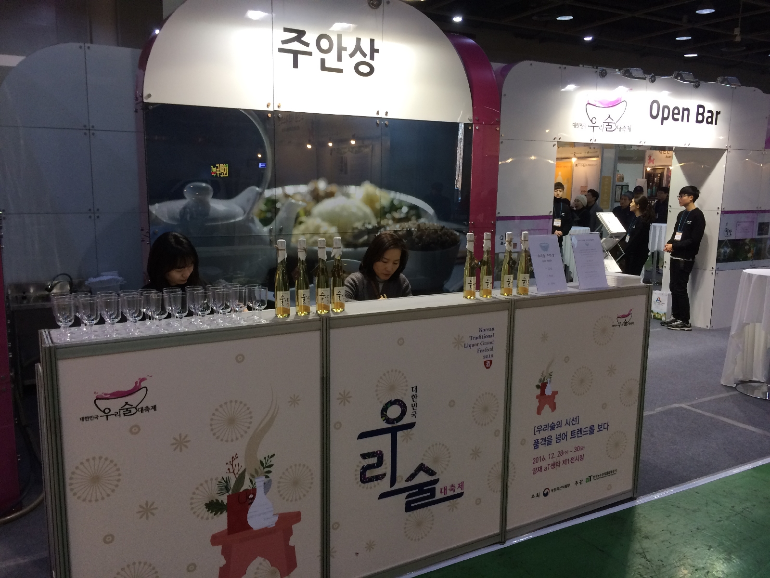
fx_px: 645
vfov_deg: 48.2
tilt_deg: -4.9
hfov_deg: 61.7
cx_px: 385
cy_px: 289
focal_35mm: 29
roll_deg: +0.5
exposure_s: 1/30
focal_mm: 4.15
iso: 40
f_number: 2.2
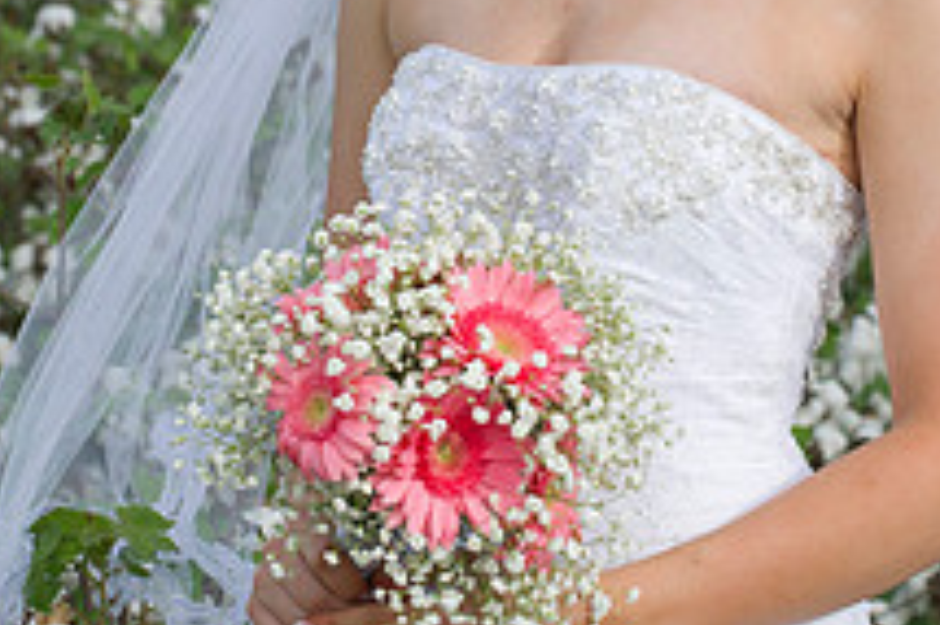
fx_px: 7749
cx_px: 437
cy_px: 74
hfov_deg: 6.9
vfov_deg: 4.6
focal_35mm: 297
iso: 200
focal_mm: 110
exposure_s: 1/160
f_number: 8
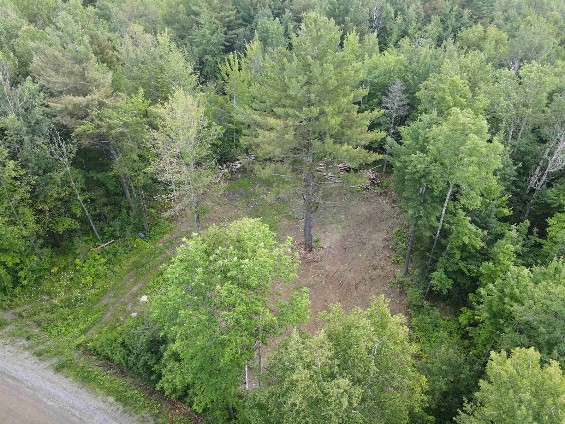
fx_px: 392
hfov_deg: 71.6
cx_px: 282
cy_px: 212
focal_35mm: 24
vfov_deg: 56.8
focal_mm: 4.5
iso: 100
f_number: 2.8
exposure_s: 1/50
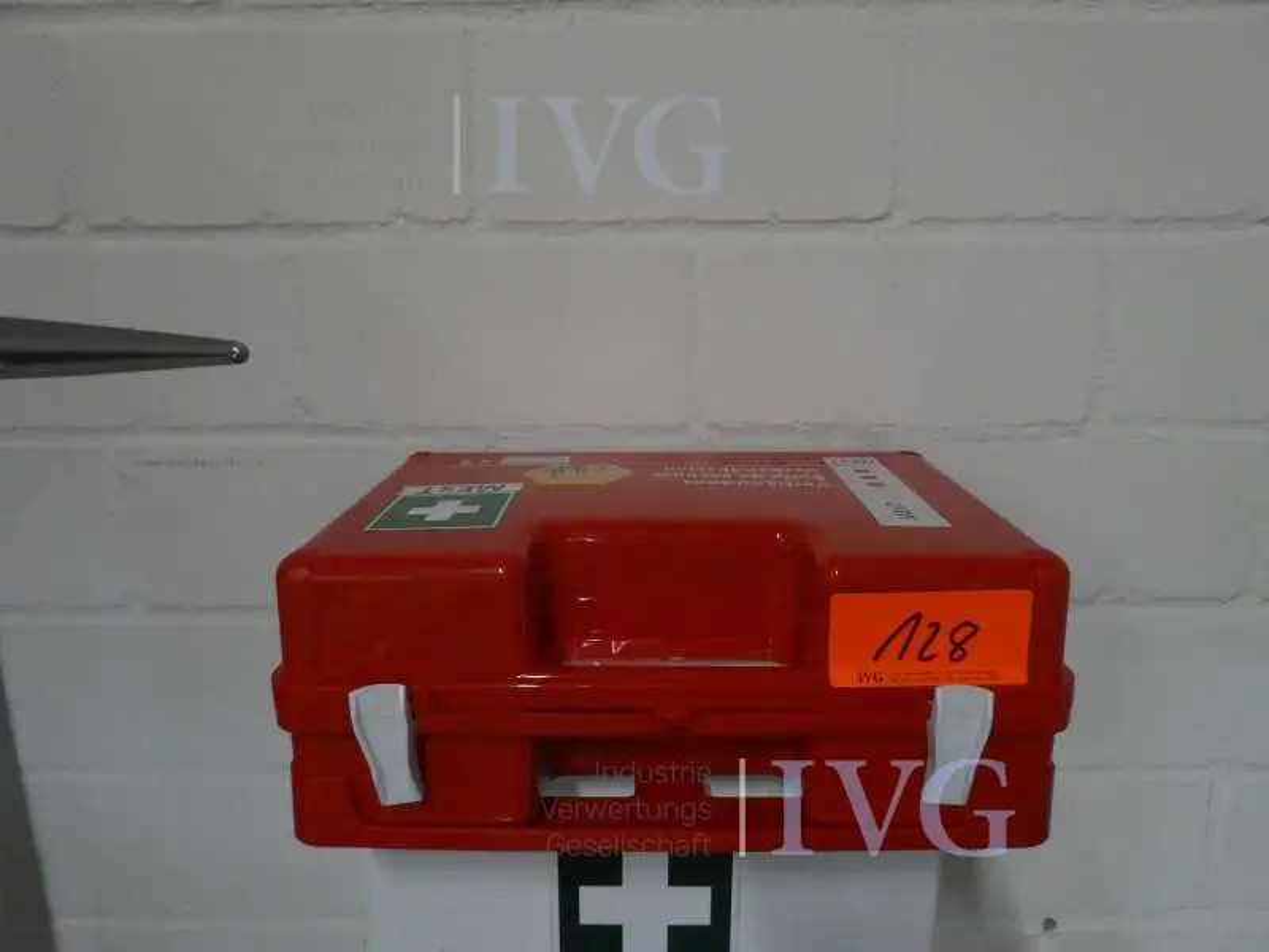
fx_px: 880
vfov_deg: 56.8
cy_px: 476
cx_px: 634
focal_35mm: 24
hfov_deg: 71.6
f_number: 3.3
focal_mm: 4.3
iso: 1000
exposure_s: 1/125
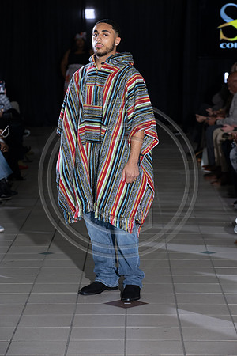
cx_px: 118
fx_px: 1234
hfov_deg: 11.0
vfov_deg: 16.4
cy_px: 178
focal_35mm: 125
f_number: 6.3
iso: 1000
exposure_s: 1/160
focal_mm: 125
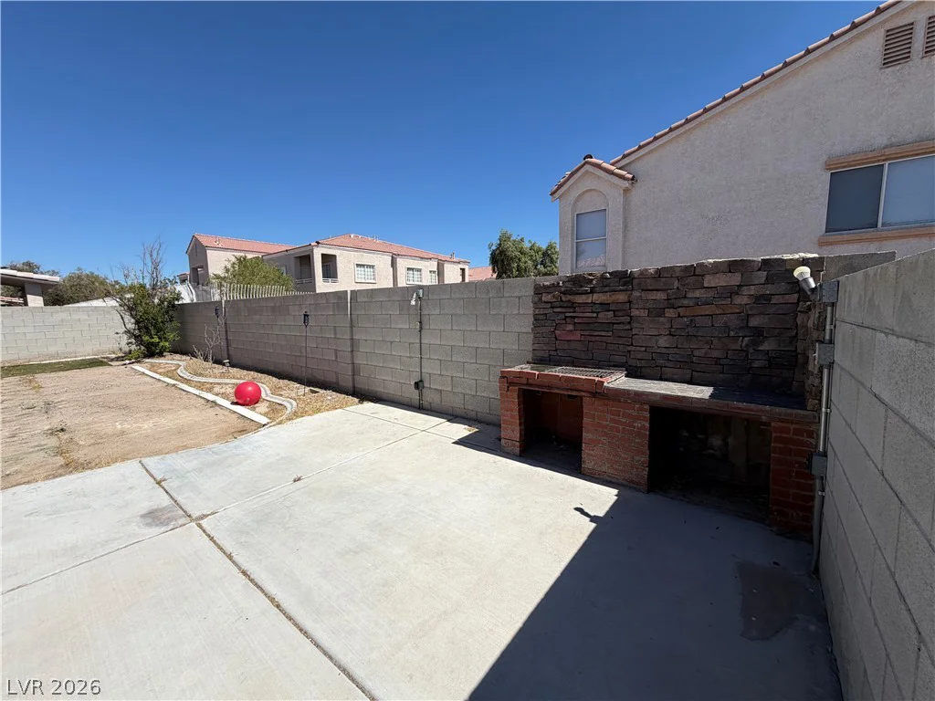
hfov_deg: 102.1
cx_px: 468
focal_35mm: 14
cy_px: 350
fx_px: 378
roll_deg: +0.7
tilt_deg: -7.4
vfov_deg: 85.7
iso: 25
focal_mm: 2.22
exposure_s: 1/1339
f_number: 2.2
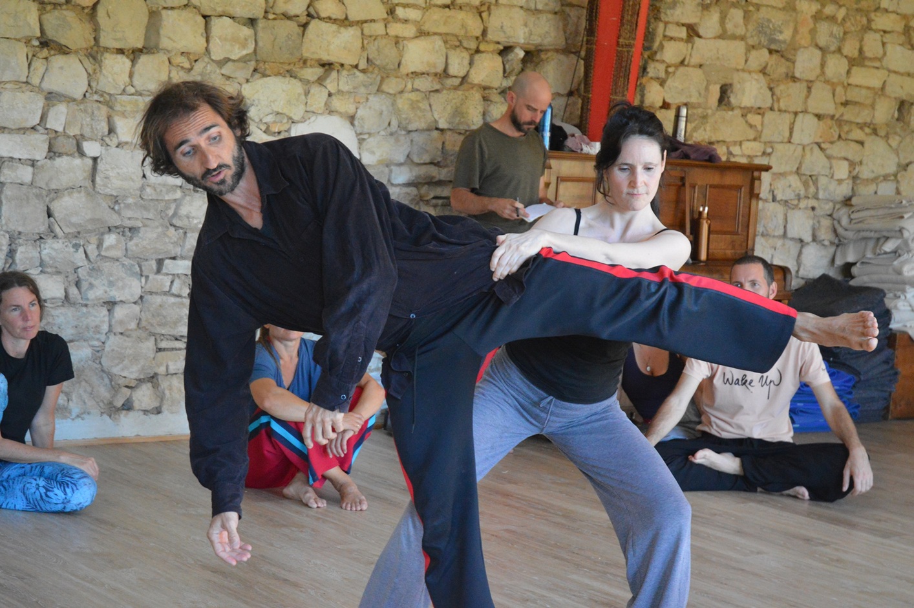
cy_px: 304
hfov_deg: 28.1
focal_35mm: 72
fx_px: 1826
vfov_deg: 18.9
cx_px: 457
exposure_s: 1/160
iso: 3200
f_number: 4.5
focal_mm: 48
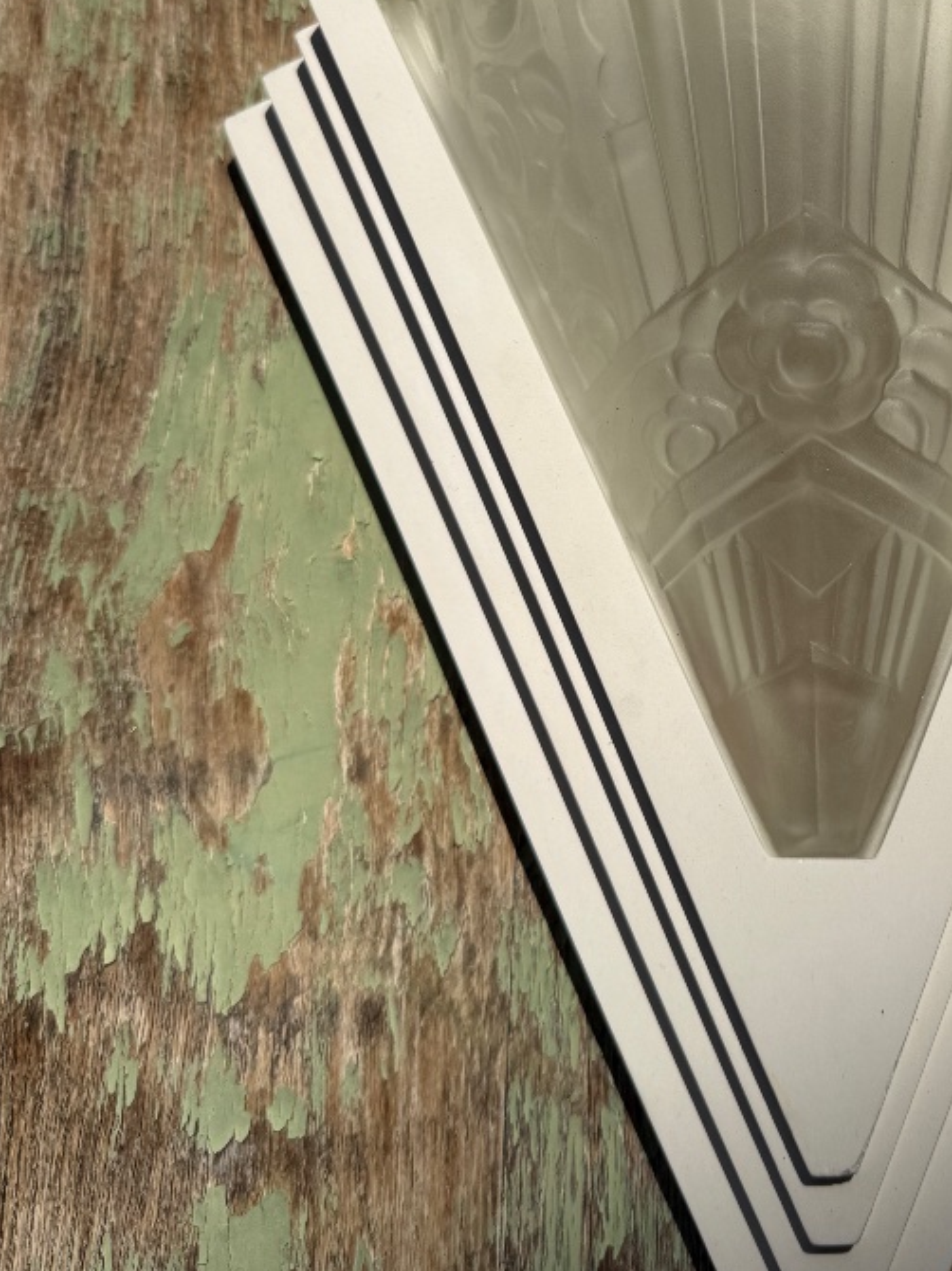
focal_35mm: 43
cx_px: 814
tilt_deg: +20.9
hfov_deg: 32.3
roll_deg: +0.3
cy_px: 353
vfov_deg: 42.8
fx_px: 1578
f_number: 1.78
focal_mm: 6.76
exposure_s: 1/14286
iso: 80
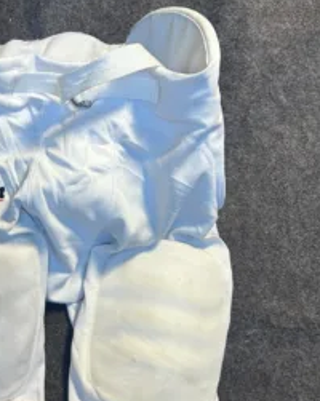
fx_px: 641
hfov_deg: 27.6
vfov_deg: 34.5
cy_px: 269
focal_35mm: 54
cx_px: 72
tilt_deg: -53.1
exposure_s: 1/50
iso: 100
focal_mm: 5.7
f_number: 1.5
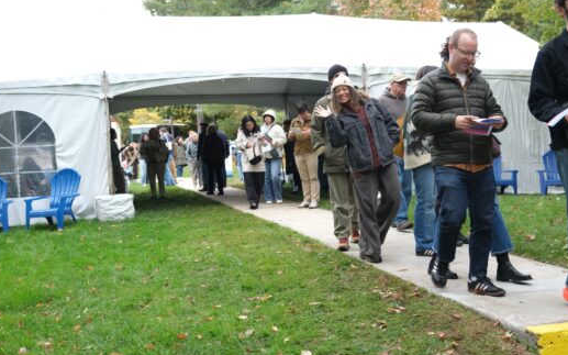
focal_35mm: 41
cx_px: 288
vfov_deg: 31.2
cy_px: 174
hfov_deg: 48.2
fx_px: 635
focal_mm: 21.2
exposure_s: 1/125
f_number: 4
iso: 125
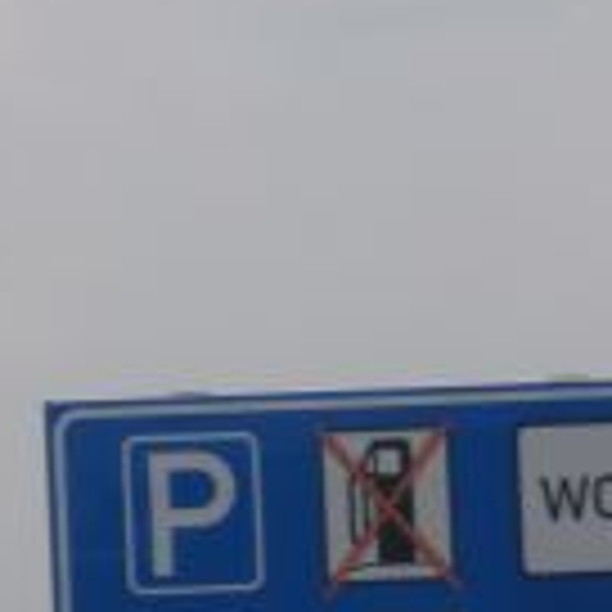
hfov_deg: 3.1
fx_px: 11381
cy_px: 508
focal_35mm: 569
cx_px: 266
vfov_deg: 3.1
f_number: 5.7
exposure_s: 1/500
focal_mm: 24.17
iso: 100
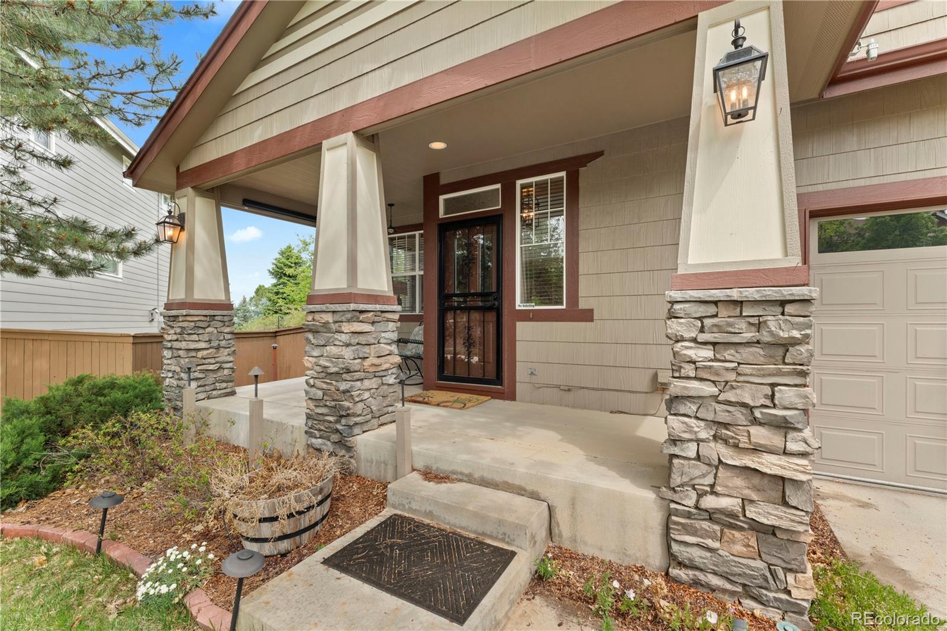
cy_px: 316
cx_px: 474
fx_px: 408
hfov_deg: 98.6
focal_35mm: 16
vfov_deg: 75.5
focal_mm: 15.5
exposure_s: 1/160
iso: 400
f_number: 9
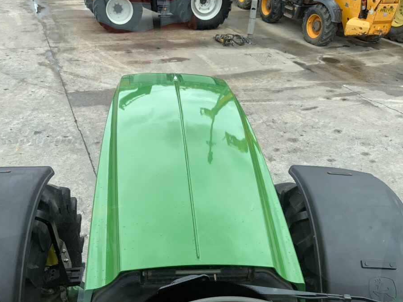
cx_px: 195
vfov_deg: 42.9
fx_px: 384
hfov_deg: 55.3
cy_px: 158
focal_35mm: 33
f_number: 1.8
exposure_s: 1/620
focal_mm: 3
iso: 16
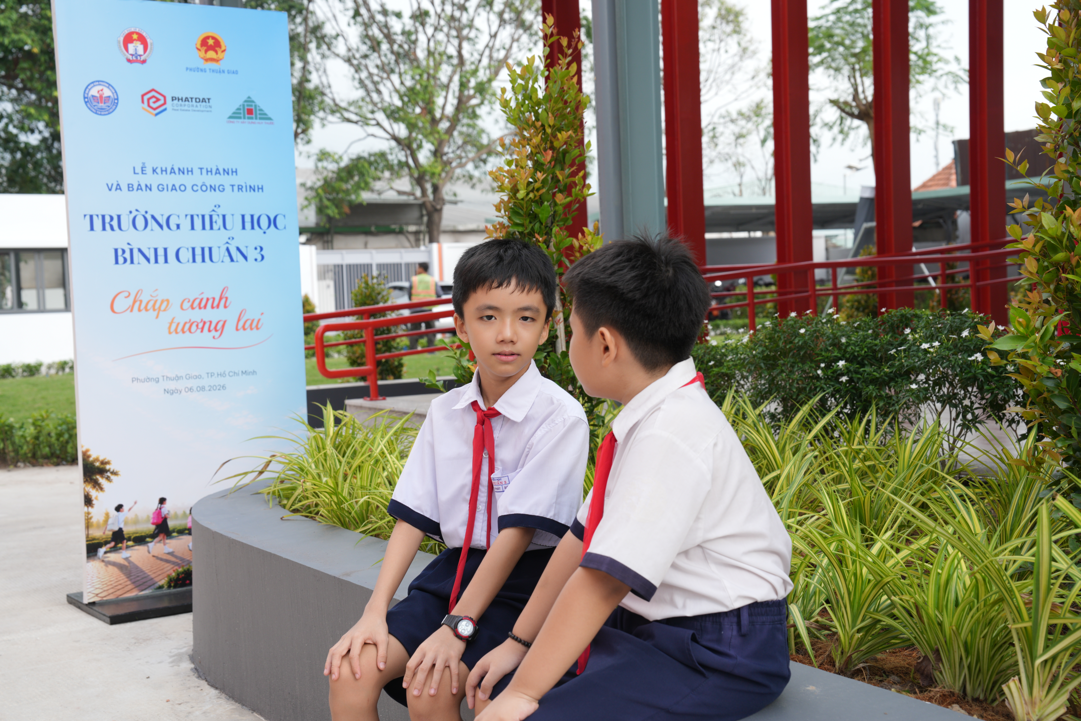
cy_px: 360
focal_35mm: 51
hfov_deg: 38.9
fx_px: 1531
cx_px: 540
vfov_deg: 26.5
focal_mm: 51
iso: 200
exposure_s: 1/100
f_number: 7.1
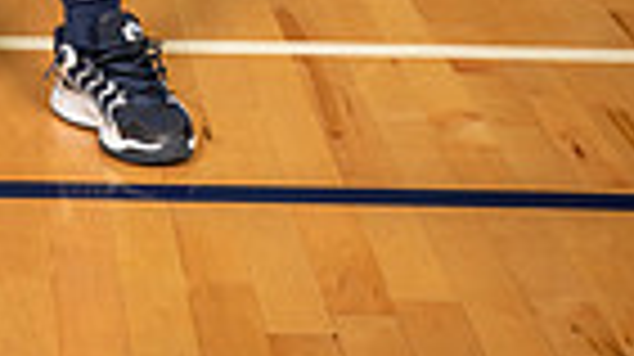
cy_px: -595
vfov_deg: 7.0
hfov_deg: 13.2
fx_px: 2704
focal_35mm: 161
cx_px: 22
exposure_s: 1/320
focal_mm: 48
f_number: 6.3
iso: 640
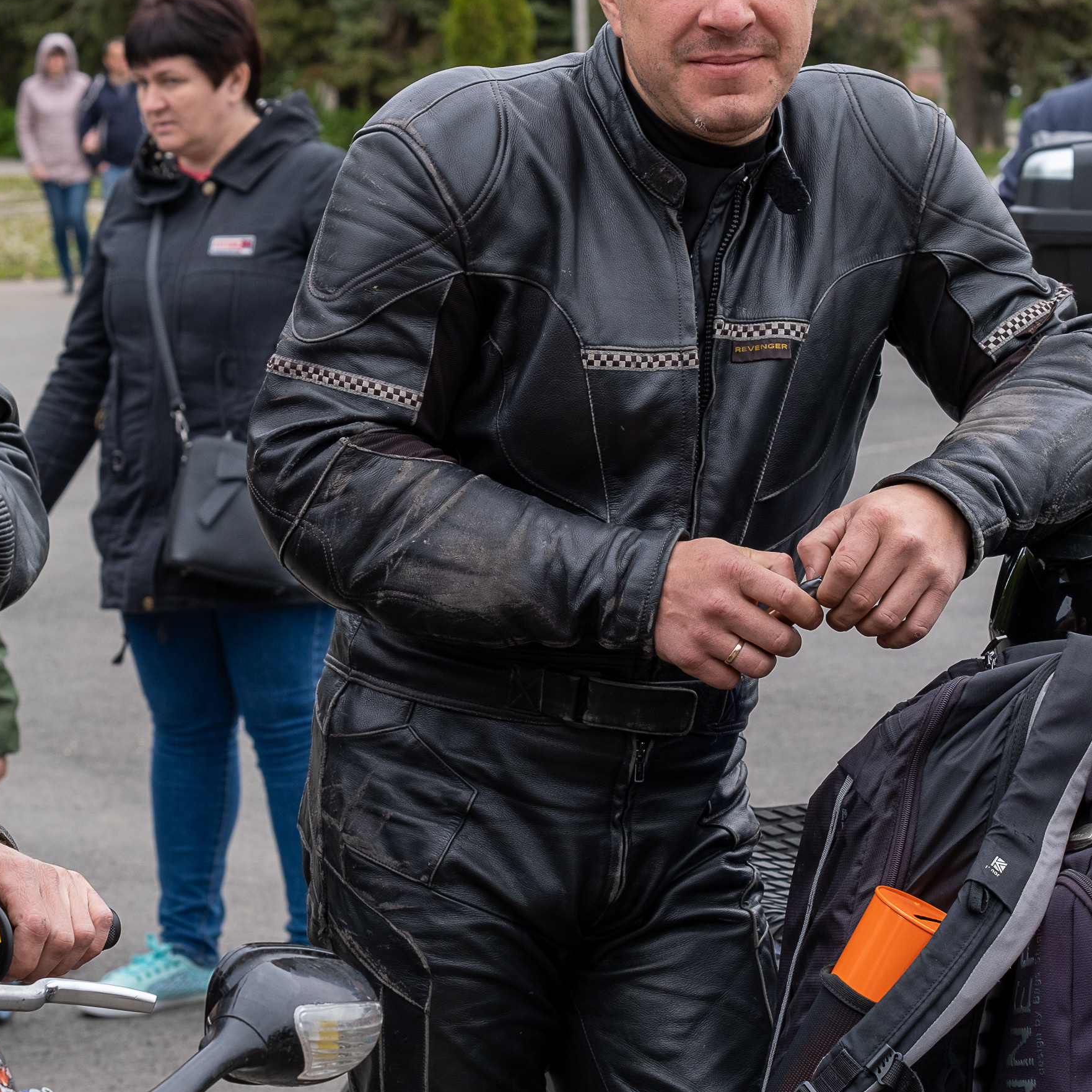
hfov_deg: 14.5
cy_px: 517
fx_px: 4283
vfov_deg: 14.5
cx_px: 526
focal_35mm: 120
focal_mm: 55
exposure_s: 1/250
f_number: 6.4
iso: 200
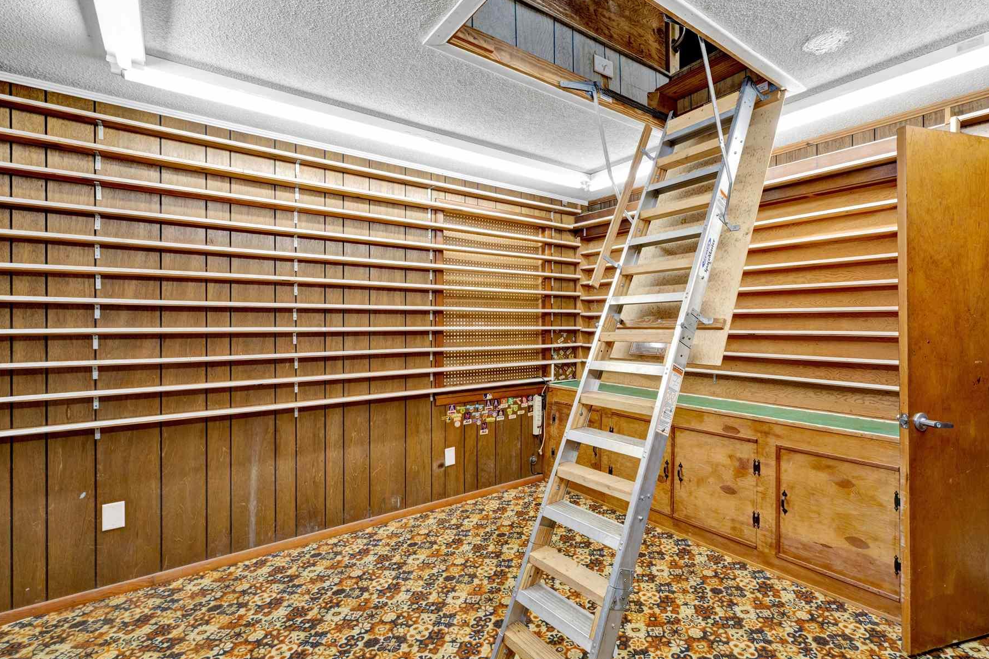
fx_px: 439
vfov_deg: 73.7
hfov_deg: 96.3
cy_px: 319
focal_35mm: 16
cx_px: 554
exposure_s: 1/3
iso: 400
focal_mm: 14
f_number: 11
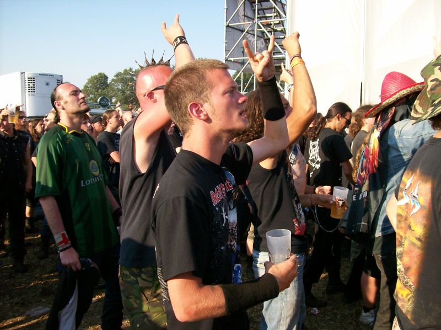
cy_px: 165
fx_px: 458
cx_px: 220
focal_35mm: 36
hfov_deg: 51.4
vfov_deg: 39.6
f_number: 2.7
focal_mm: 6
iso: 80
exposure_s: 1/678
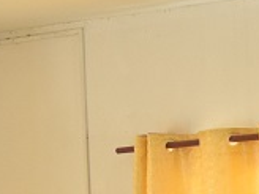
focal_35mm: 211
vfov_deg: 6.7
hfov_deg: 9.3
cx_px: 313
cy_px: 430
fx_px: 1579
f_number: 8
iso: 1400
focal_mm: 24
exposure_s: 1/60
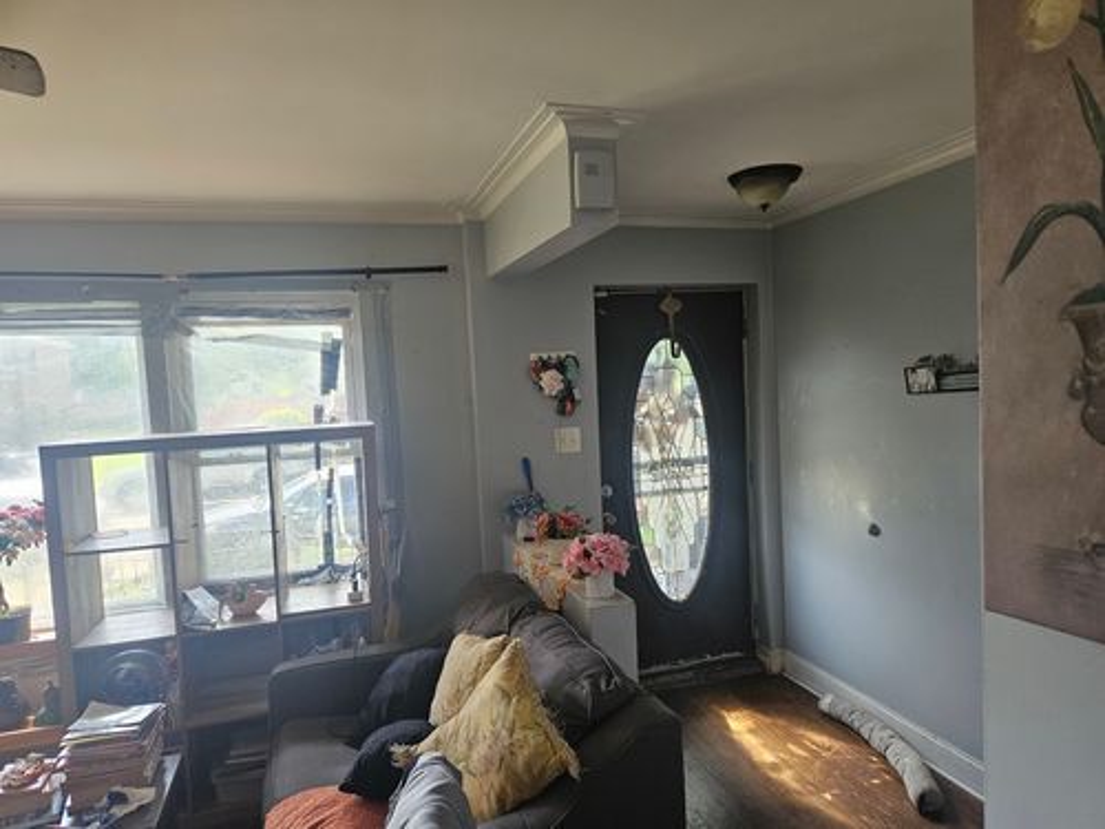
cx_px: 552
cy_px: 414
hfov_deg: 73.9
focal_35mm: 23
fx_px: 734
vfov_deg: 58.9
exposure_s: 1/180
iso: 200
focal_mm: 5.4
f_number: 1.8
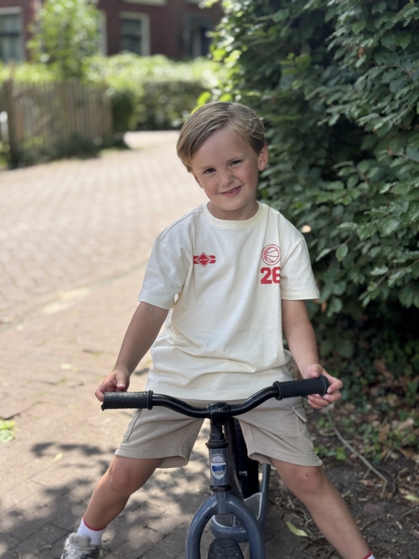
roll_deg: -0.1
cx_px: 210
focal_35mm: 48
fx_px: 775
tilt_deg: -14.4
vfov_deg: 39.7
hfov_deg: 30.3
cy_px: 280
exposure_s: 1/1597
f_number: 1.78
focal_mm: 6.76
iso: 64
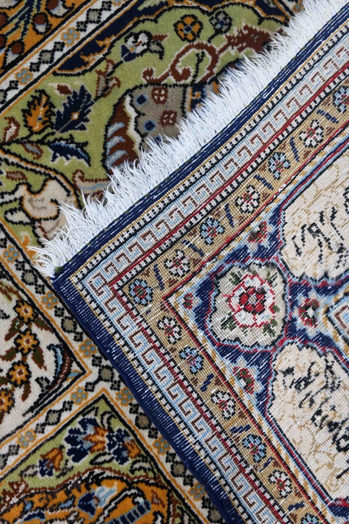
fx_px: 1091
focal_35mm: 75
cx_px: 174
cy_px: 262
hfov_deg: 18.2
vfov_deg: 27.0
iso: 400
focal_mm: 50
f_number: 6.3
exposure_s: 1/200
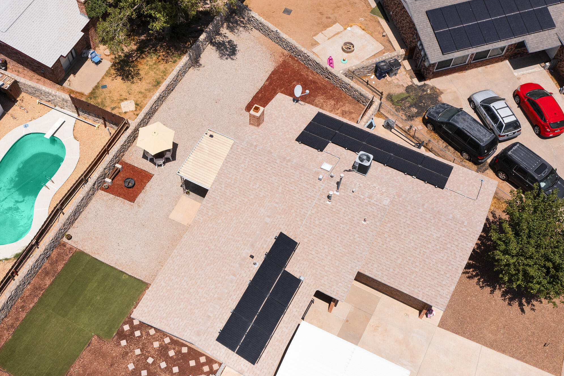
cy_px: 251
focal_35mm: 38
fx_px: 595
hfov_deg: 50.5
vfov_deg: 34.7
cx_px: 237
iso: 100
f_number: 7.1
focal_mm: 10.26
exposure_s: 1/800
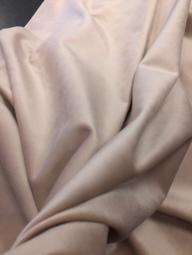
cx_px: 96
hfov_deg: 48.2
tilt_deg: -66.8
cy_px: 128
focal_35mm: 29
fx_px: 214
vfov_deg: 61.7
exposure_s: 1/100
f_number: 2.2
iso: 50
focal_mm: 4.15
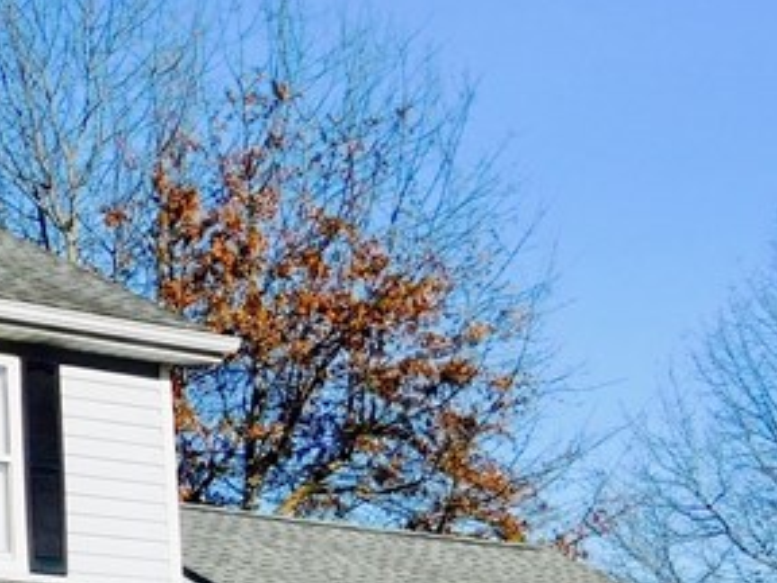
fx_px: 2873
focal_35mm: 128
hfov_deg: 14.3
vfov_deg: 11.4
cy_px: 634
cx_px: -429
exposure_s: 1/500
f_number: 7
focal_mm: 6.3
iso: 125
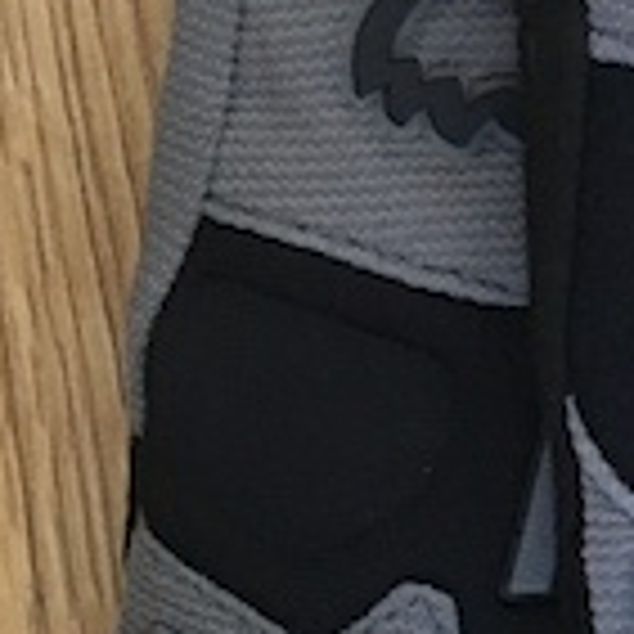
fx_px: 3005
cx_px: 958
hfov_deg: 11.5
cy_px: 153
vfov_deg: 12.0
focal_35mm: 145
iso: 200
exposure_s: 1/17
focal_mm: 4.15
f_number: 2.2
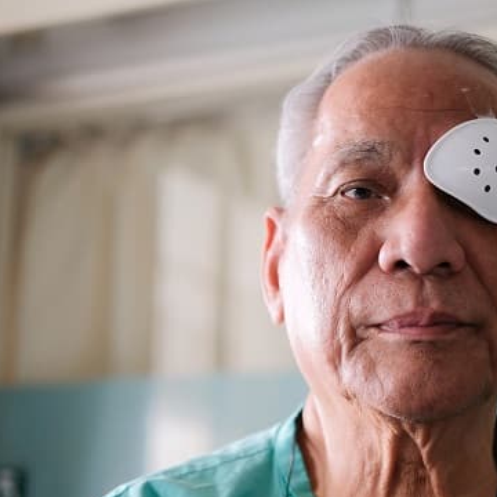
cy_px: 273
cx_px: 318
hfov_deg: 23.0
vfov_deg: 23.0
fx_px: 1218
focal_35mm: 75
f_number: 2
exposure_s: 1/180
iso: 500
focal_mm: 35
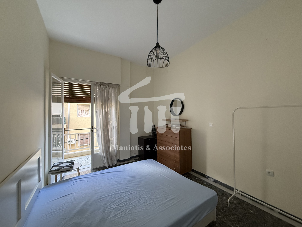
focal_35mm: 14
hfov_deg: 102.1
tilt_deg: +0.9
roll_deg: +0.3
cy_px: 114
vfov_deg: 85.7
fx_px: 122
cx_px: 151
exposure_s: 1/100
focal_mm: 2.22
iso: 400
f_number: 2.2
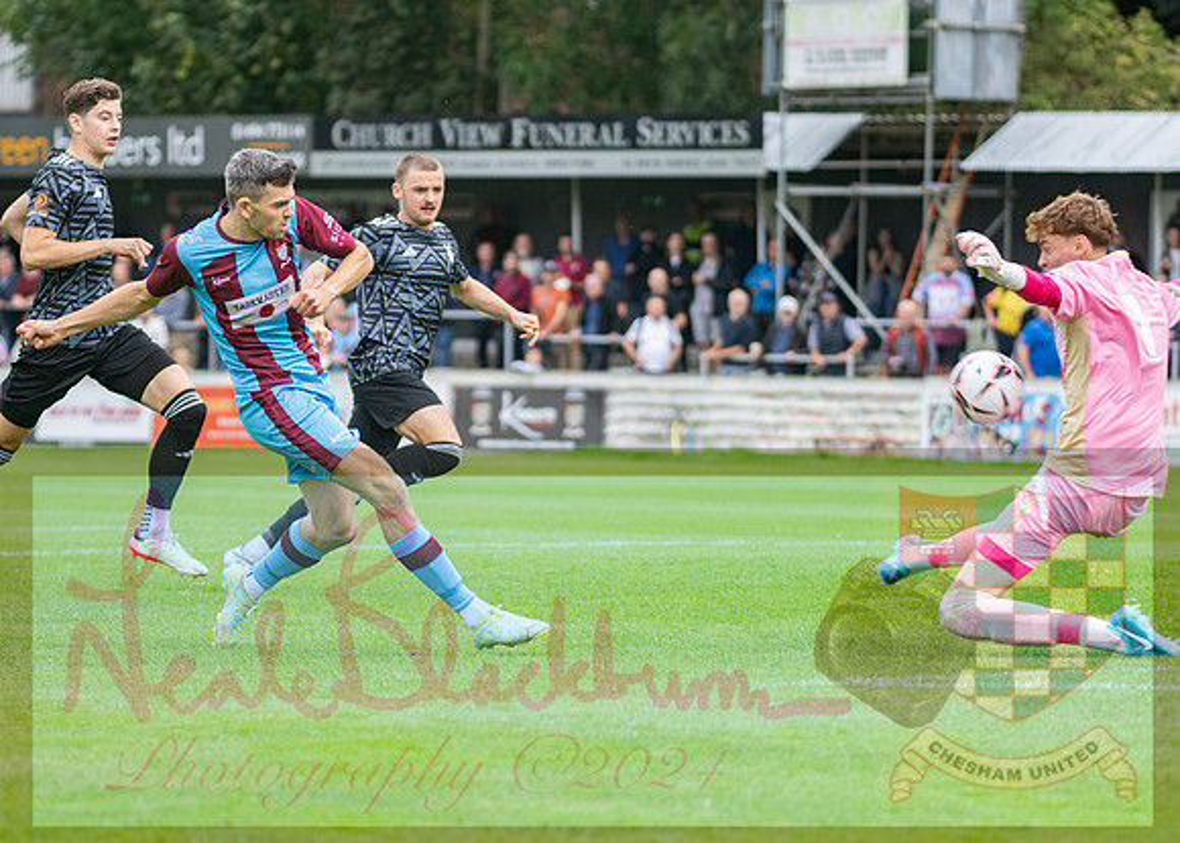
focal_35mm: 211
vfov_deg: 6.8
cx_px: 498
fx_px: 7084
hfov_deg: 9.5
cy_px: 455
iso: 400
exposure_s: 1/1000
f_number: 2.8
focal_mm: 125
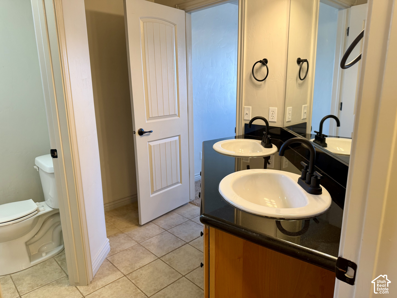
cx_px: 198
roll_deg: +1.3
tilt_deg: -13.4
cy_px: 149
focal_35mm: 24
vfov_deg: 56.8
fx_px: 275
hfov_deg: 71.6
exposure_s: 1/60
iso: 125
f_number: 1.78
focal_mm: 6.76
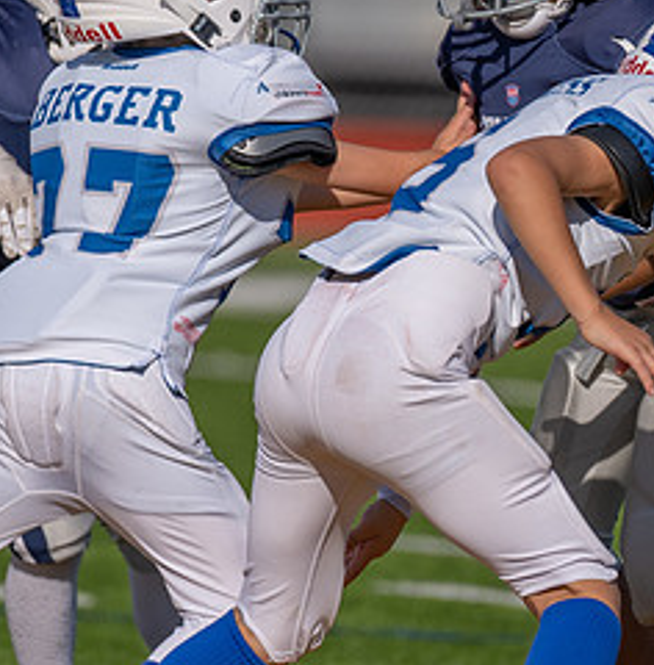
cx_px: 201
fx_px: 17052
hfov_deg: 2.2
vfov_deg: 2.2
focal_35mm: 791
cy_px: 232
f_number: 2.8
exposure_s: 1/4000
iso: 100
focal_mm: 200
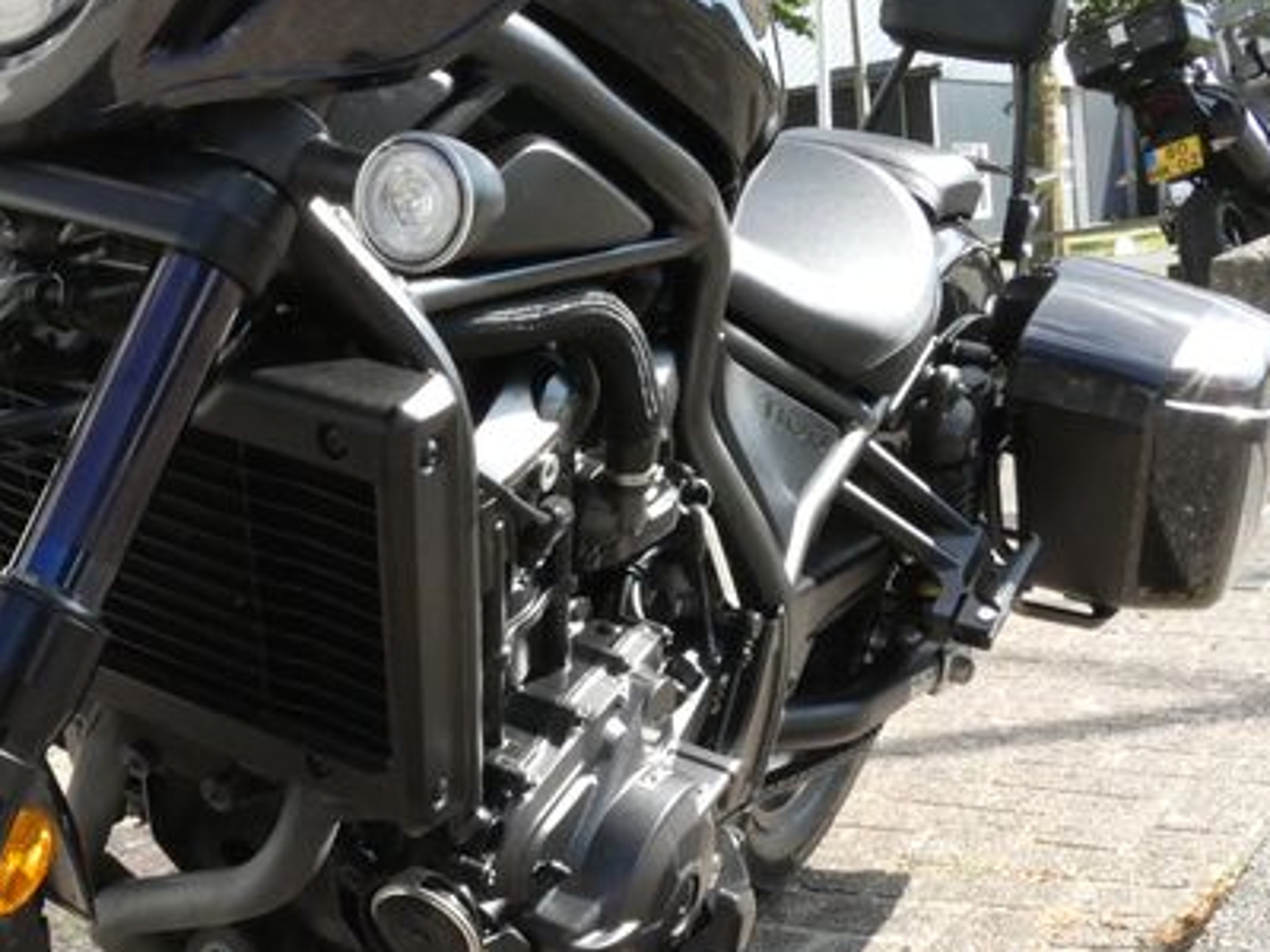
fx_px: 2055
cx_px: 302
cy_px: 638
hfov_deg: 33.6
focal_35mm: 56
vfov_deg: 26.0
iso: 800
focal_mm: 6.2
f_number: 5
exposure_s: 1/1000
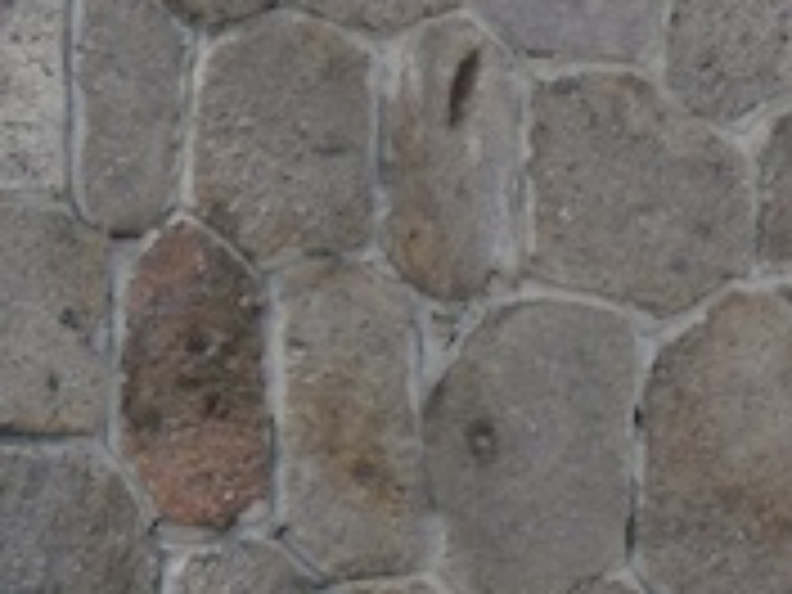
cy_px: 166
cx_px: 1292
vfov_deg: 3.8
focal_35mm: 388
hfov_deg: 5.1
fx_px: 8877
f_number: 5.6
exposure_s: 1/200
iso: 100
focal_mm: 18.9
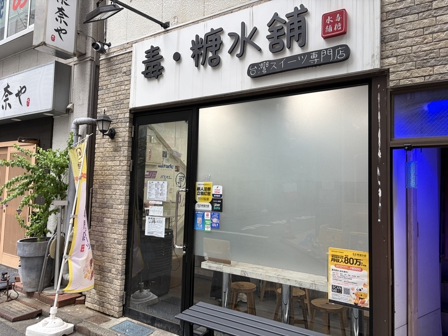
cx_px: 224
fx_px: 336
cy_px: 168
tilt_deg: +5.8
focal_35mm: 26
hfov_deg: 67.3
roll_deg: -1.1
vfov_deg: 53.1
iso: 32
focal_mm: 5.96
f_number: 1.6
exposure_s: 1/122
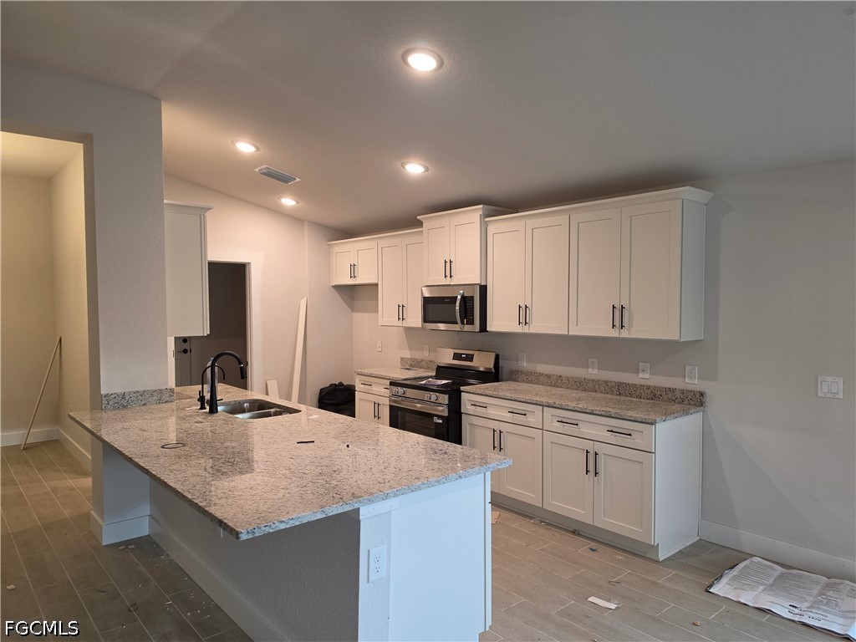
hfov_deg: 73.9
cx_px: 428
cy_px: 321
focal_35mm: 23
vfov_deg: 58.9
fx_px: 569
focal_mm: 6.5
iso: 125
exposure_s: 1/120
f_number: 1.4
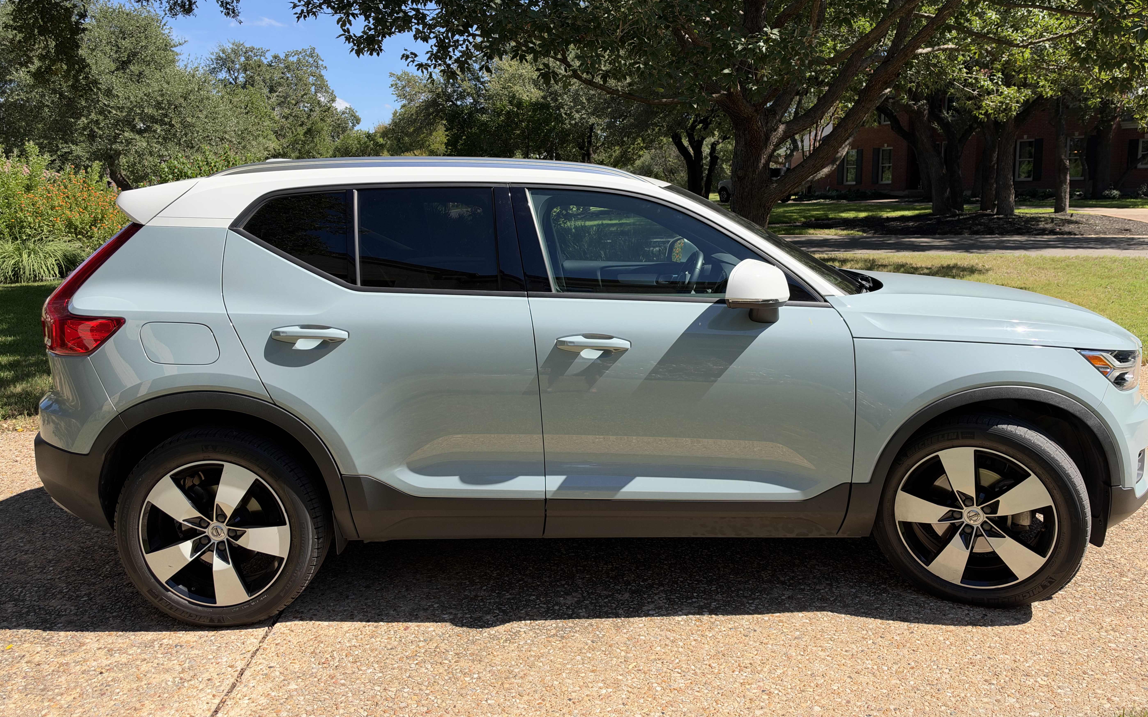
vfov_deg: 47.5
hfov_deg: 70.4
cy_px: 306
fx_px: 813
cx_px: 580
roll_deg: -0.1
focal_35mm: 26
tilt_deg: -5.9
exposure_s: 1/2273
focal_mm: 6.93
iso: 64
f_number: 1.8
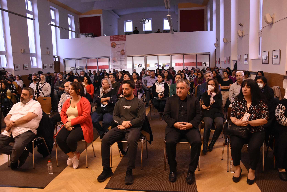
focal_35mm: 27
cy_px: 96
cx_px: 144
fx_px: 215
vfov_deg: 47.9
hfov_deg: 67.4
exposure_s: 1/100
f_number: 3.5
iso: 4000
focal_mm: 18
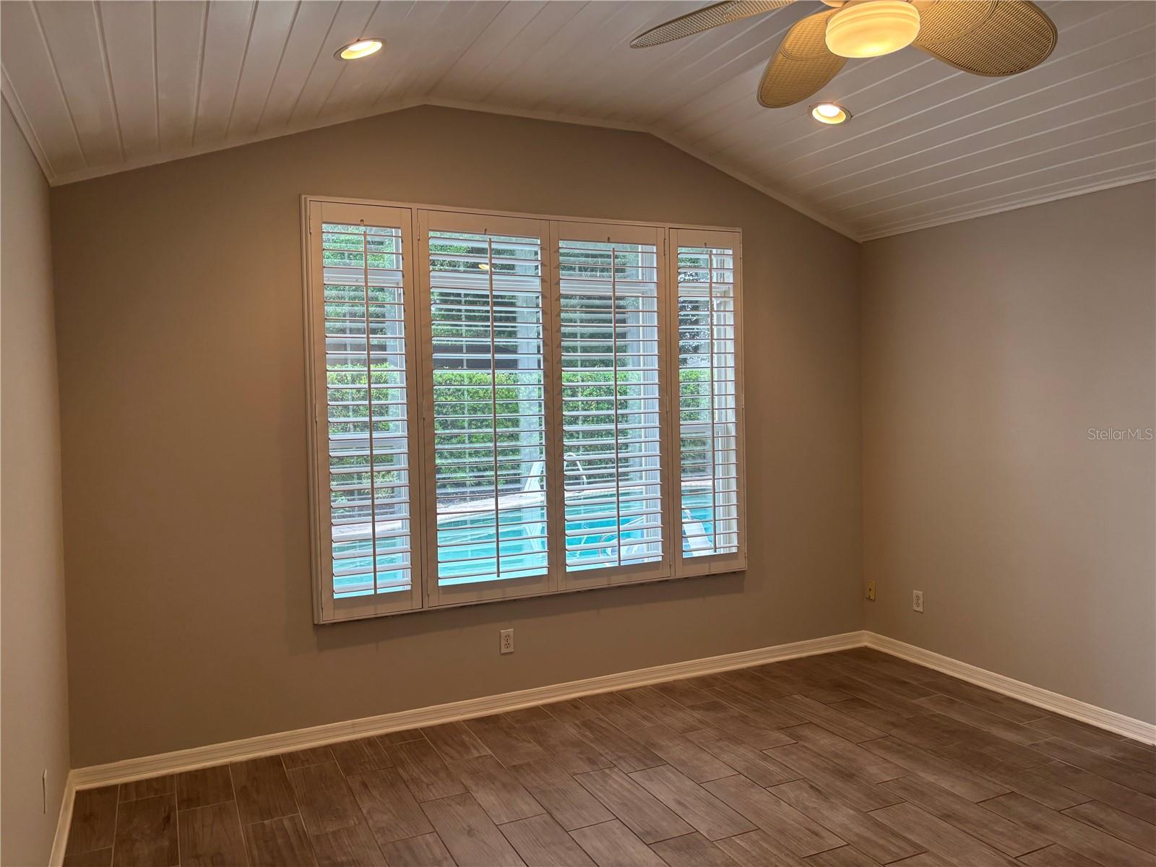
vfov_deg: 53.1
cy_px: 434
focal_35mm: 26
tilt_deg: -2.6
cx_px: 578
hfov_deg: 67.3
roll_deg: +1.3
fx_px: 868
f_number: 1.6
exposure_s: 1/60
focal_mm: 5.96
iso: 80
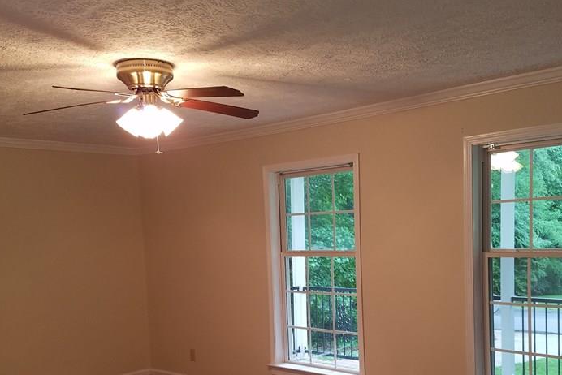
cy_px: 258
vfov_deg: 33.1
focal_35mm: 40
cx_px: 318
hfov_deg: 48.3
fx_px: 625
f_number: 1.7
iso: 100
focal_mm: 4.2
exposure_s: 1/30
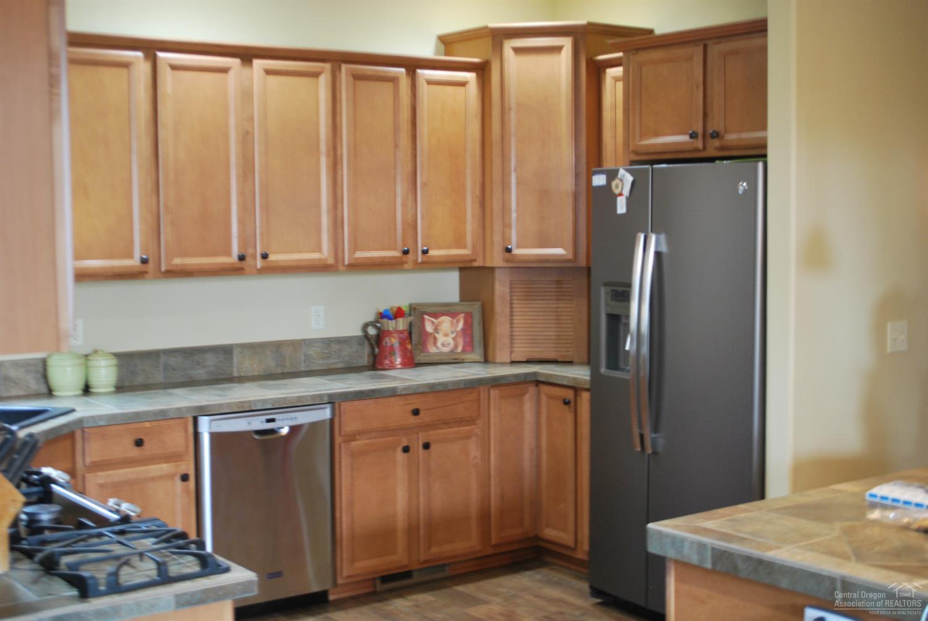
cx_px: 464
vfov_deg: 28.1
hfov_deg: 41.1
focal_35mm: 48
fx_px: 1238
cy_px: 310
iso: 400
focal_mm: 32
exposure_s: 1/5
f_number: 5
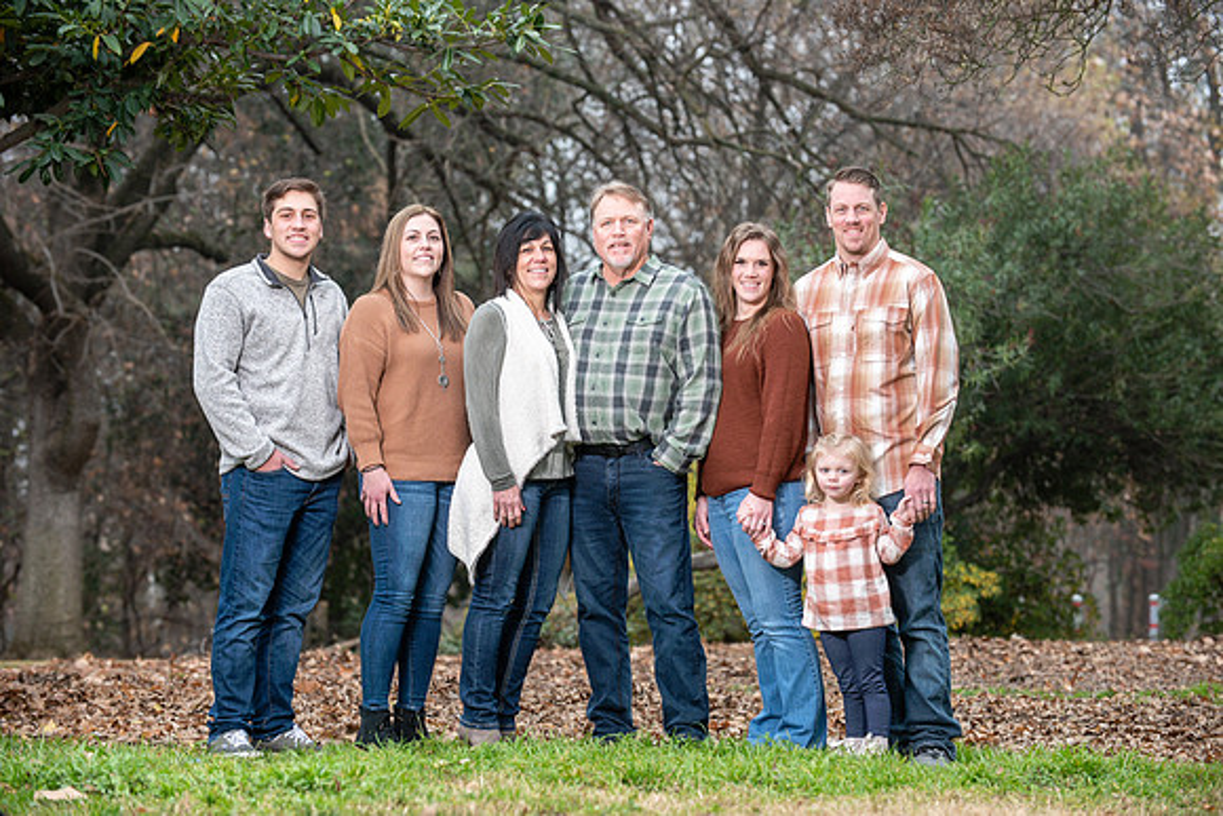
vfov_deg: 12.5
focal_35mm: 110
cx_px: 612
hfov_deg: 18.6
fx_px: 3738
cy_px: 408
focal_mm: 110
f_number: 4
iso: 200
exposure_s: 1/125
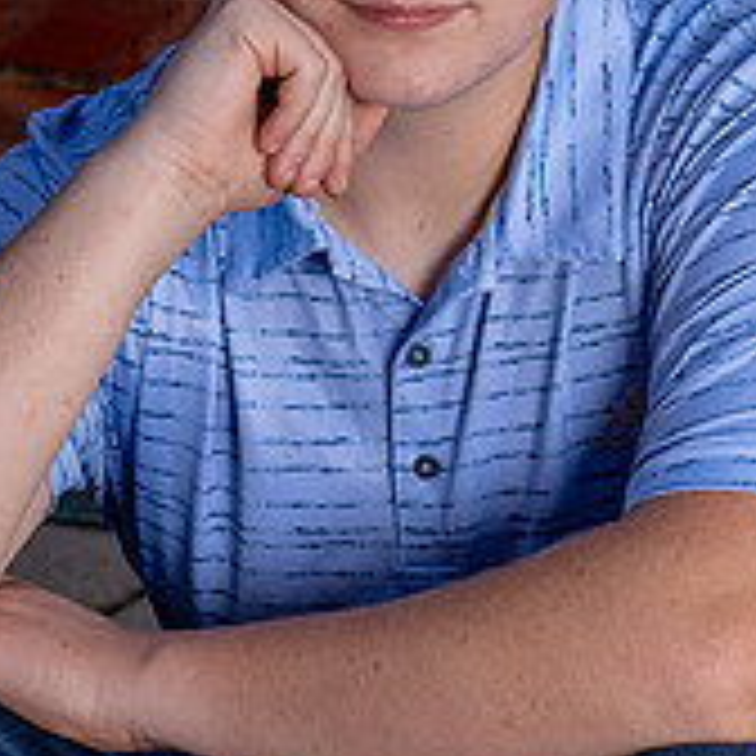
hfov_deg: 11.9
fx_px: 3632
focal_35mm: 147
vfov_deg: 11.8
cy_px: 182
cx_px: 387
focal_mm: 50
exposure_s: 1/160
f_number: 4
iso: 160
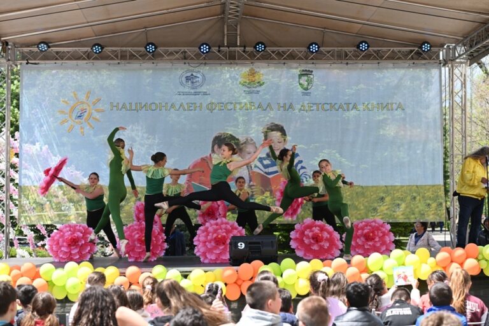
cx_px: 244
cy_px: 163
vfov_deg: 16.7
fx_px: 1114
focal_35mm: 82
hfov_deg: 24.8
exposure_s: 1/800
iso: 320
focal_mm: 82
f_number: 5.6
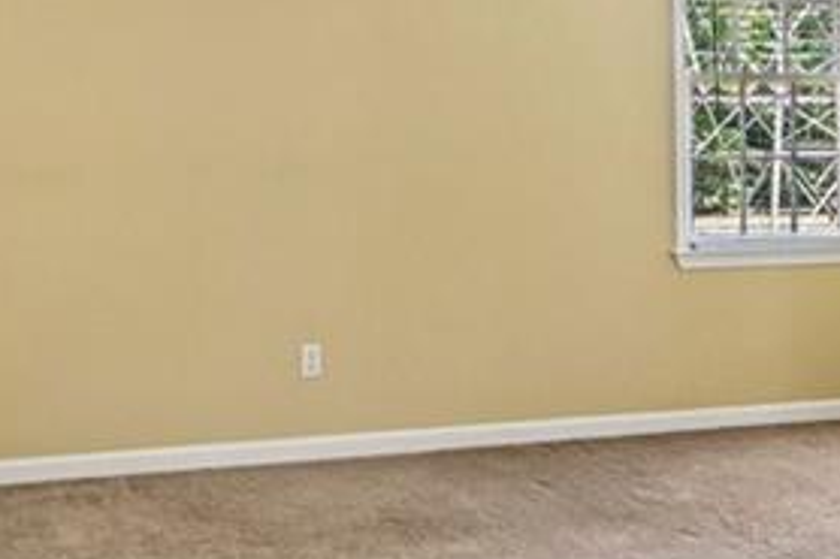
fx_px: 1419
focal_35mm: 61
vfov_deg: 21.9
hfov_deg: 32.9
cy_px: 80
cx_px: 357
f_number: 8
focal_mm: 16.5
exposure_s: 1/15
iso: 400
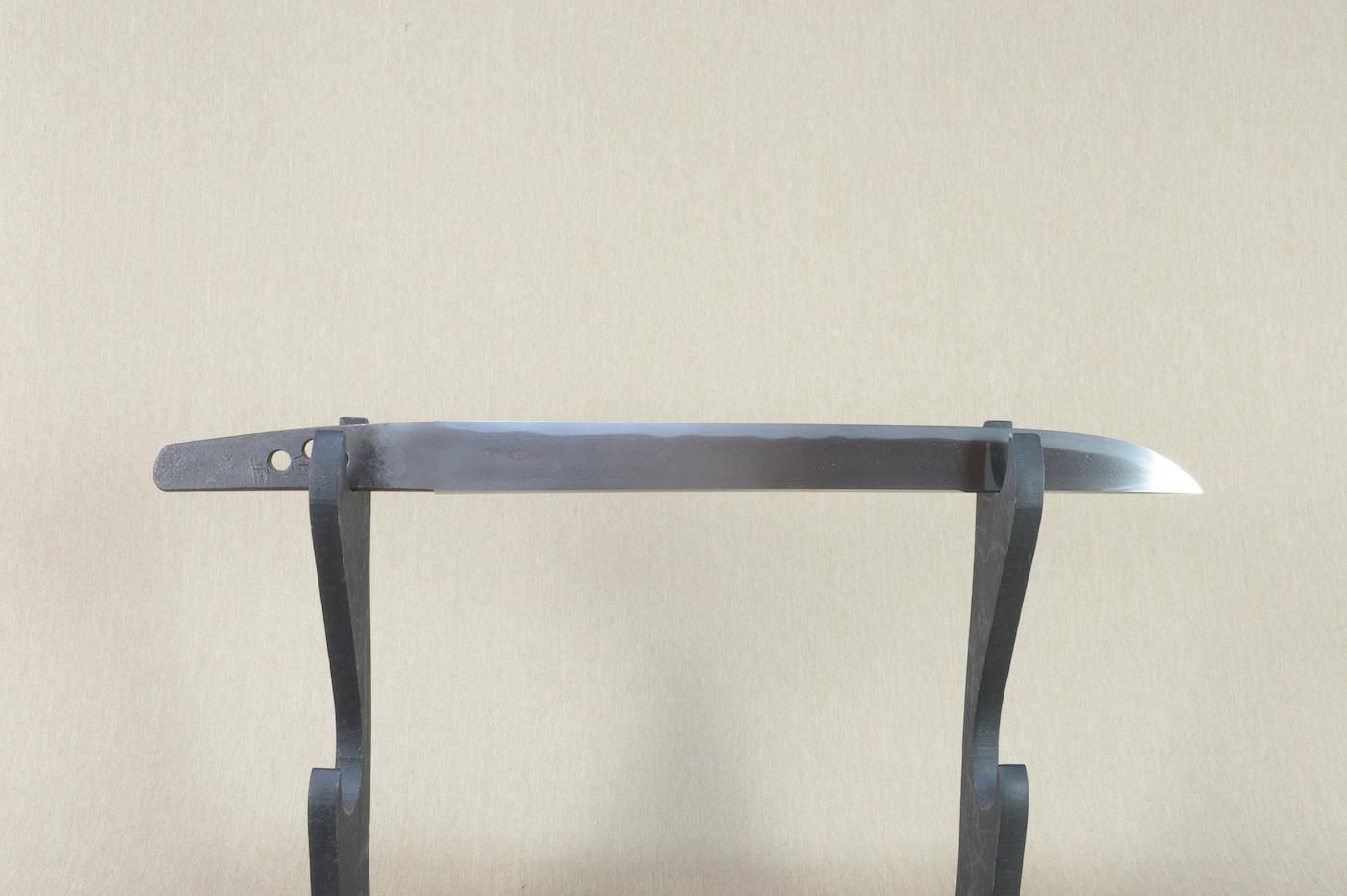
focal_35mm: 33
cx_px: 674
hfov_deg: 57.3
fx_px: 1234
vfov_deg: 39.9
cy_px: 448
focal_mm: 22
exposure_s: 1/1.6
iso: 400
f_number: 11
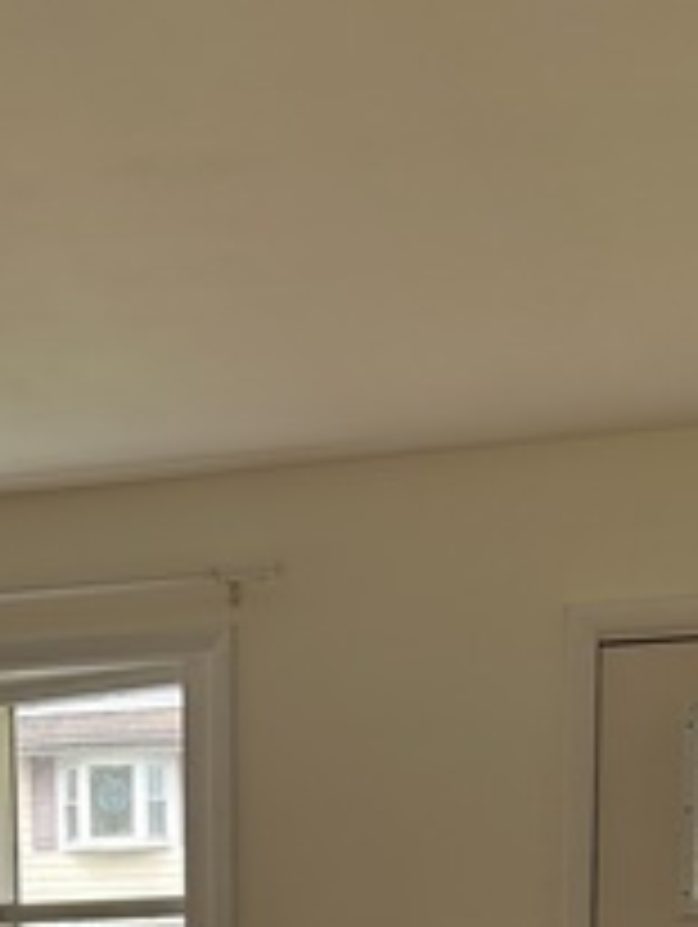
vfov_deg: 20.6
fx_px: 2254
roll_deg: +2.4
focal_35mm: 84
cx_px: 104
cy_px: 1303
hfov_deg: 17.4
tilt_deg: -8.1
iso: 40
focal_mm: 5.7
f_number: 1.5
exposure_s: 1/276
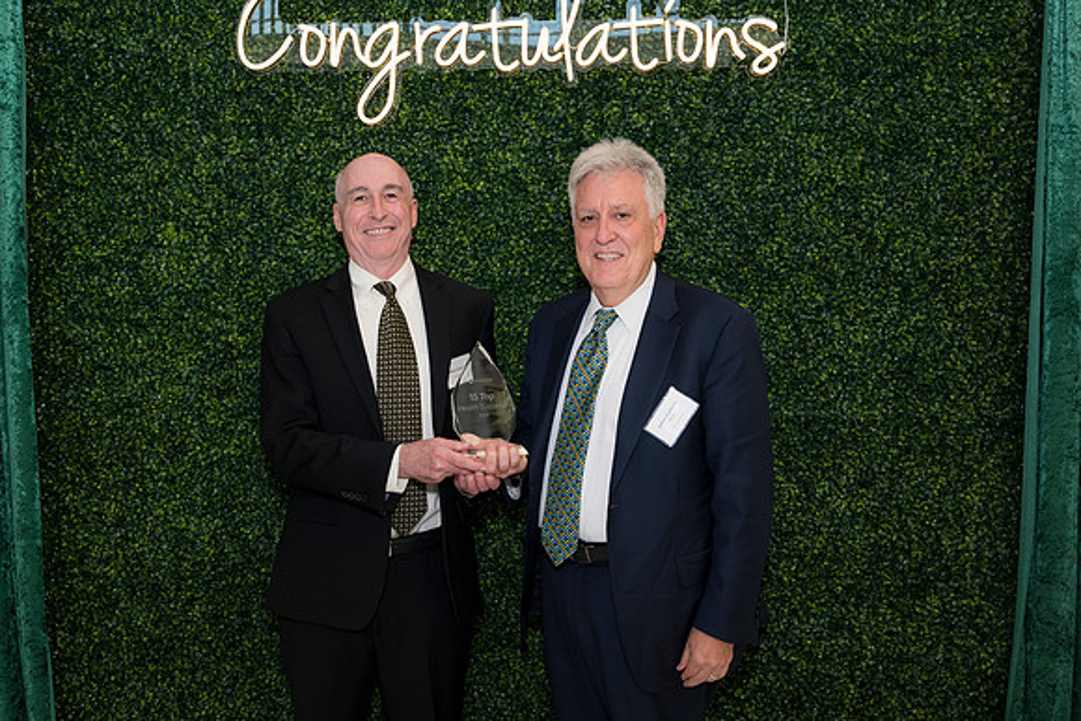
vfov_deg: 37.9
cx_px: 540
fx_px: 1051
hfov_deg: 54.4
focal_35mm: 35
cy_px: 360
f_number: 5
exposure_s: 1/160
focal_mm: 35
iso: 400
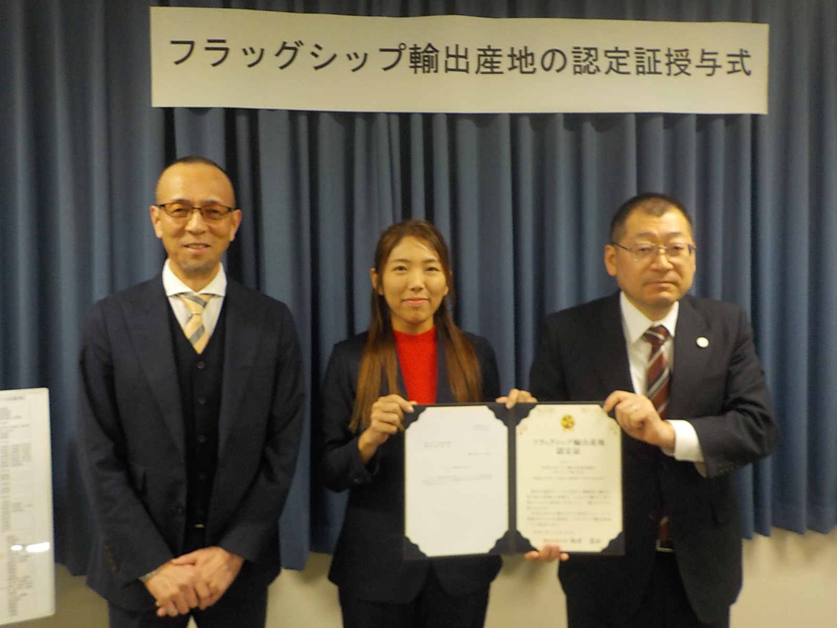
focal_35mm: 30
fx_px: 725
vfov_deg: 46.8
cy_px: 314
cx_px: 418
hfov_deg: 60.0
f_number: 3.3
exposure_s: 1/30
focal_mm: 4.1
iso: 360
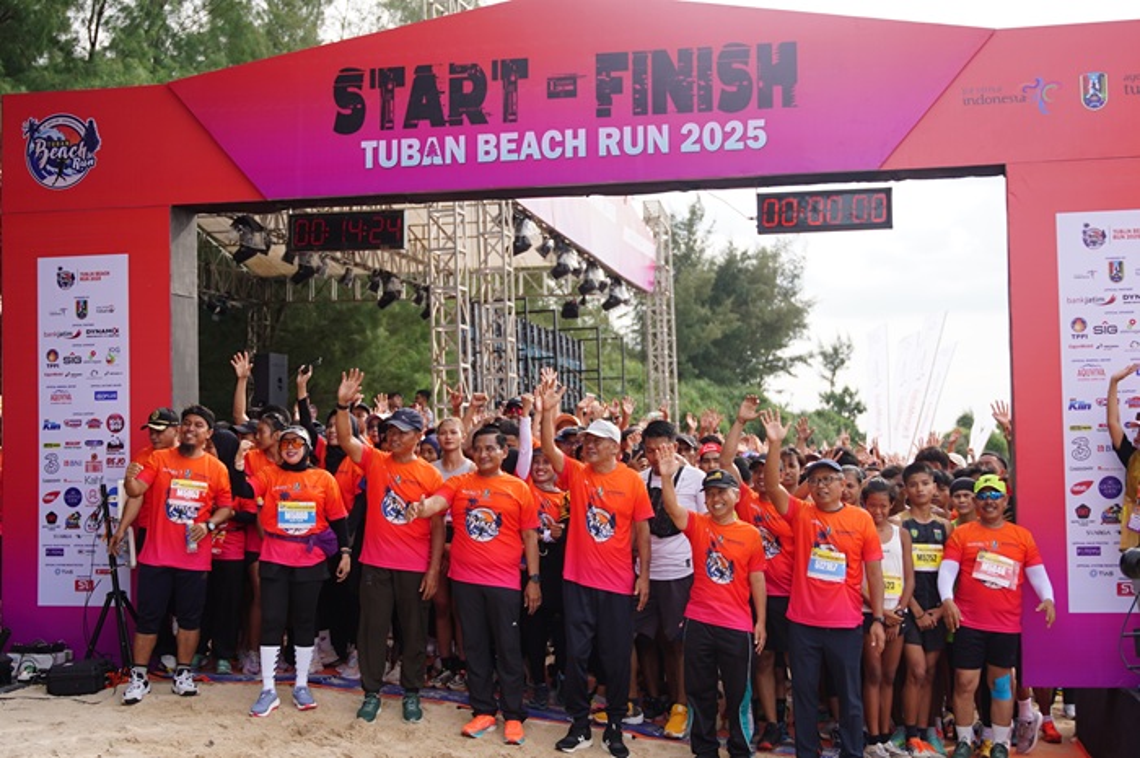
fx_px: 1645
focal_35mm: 52
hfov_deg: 38.2
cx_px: 570
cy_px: 379
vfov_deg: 25.9
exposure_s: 1/640
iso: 100
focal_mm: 35
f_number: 2.8
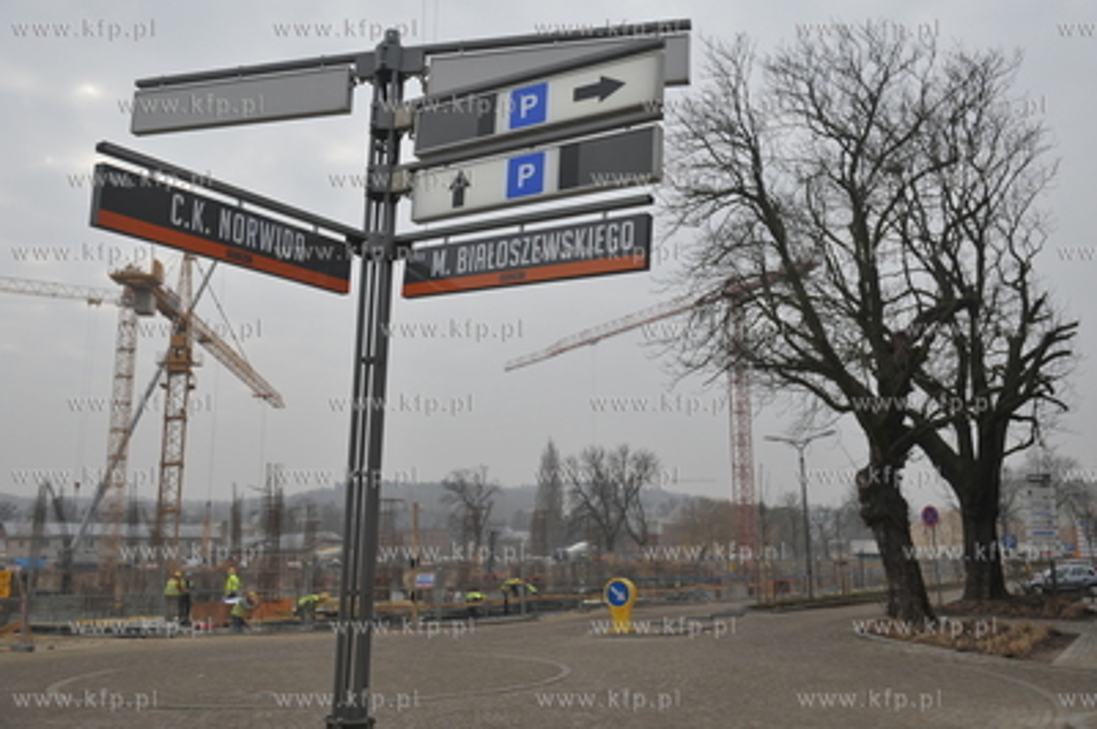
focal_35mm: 34
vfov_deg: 38.8
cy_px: 364
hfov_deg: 55.8
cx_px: 548
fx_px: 1035
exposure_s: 1/1000
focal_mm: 34
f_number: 5.6
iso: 400
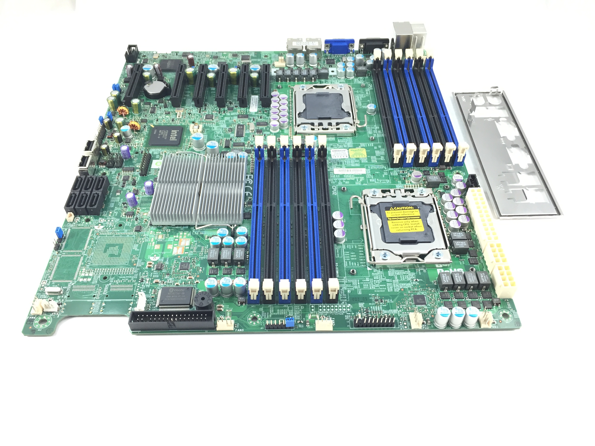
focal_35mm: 29
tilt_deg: -46.1
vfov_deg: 48.2
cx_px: 298
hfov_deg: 61.7
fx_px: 498
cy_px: 223
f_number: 2.2
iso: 32
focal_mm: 4.15
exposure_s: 1/30
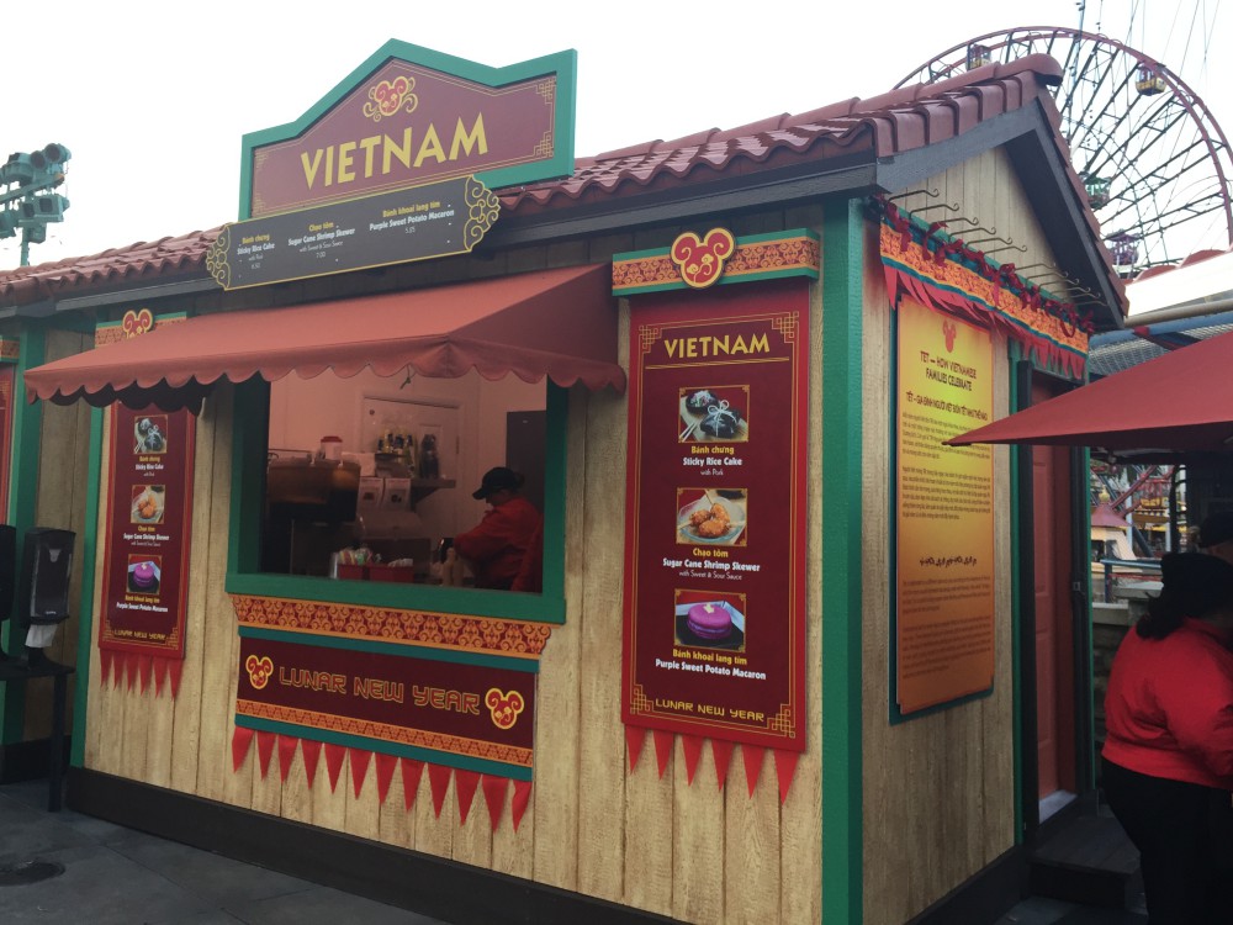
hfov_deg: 61.7
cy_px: 462
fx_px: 1033
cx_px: 616
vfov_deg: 48.2
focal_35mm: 29
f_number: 2.2
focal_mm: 4.15
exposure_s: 1/120
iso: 50
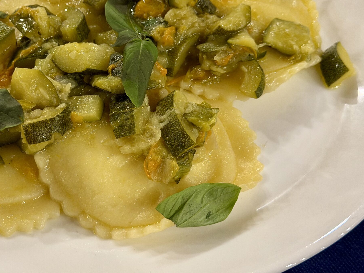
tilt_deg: -48.4
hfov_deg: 28.3
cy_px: 87
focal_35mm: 68
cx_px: 110
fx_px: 715
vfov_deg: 21.5
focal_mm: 6.76
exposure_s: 1/33
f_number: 1.78
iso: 250
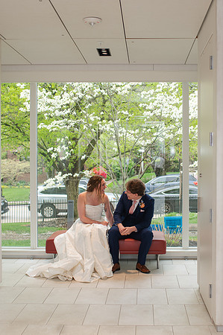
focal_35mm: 54
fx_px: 499
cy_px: 168
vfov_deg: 37.1
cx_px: 141
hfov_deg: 25.1
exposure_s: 1/200
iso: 125
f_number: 3.2
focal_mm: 35
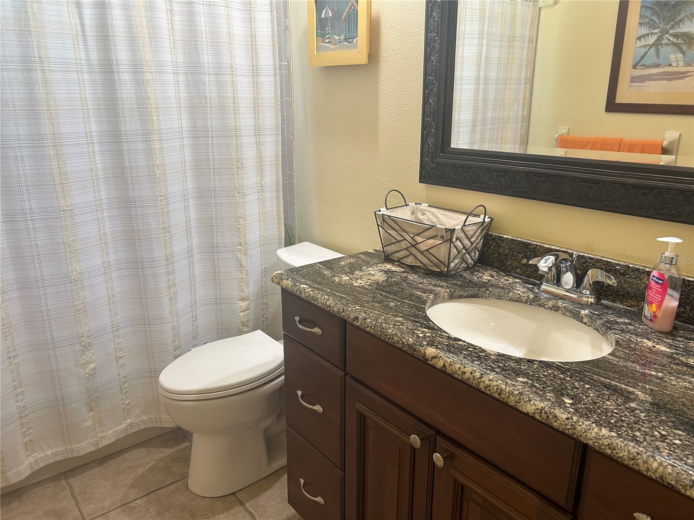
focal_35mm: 26
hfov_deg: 67.3
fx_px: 521
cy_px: 260
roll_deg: +0.3
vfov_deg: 53.1
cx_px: 347
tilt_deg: -16.3
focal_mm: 5.7
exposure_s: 1/120
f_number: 1.5
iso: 100
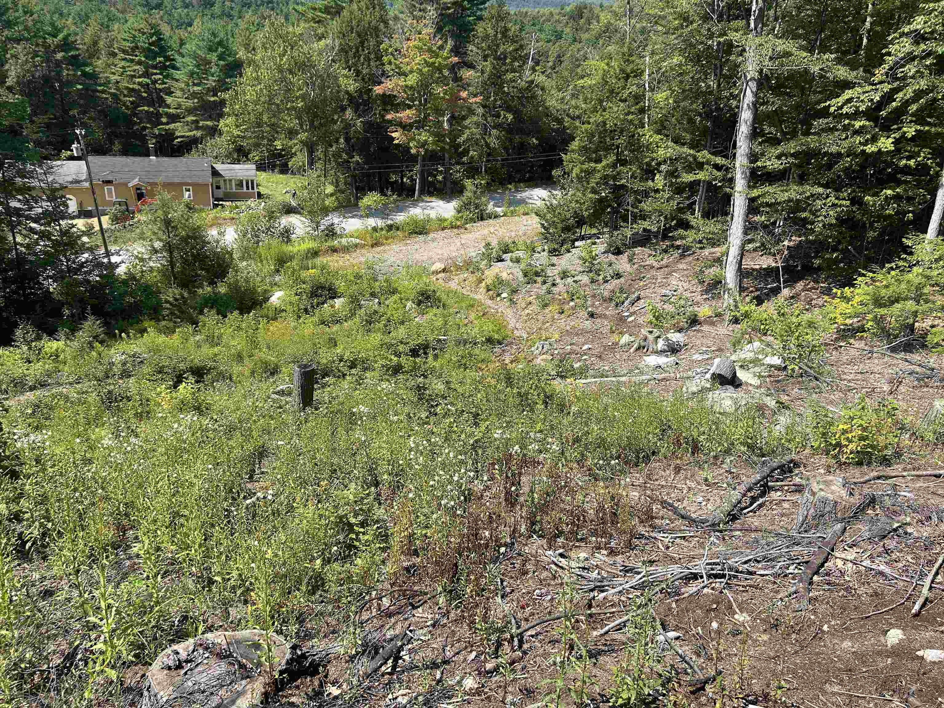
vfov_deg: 53.1
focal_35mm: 26
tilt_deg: -23.8
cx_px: 472
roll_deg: -4.0
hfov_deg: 67.3
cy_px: 354
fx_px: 709
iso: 50
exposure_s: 1/2045
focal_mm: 5.7
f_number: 1.5
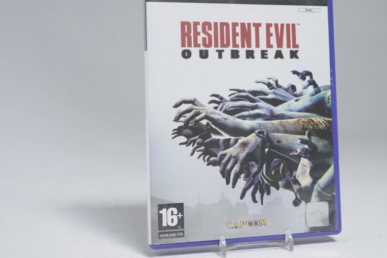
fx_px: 559
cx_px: 242
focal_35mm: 52
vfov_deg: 25.9
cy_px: 95
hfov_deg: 38.0
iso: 640
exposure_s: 1/25
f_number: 5.6
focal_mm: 34
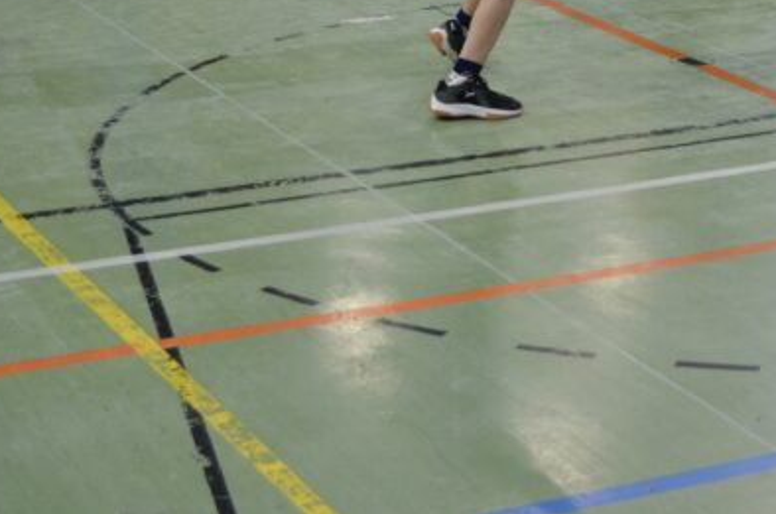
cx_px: 823
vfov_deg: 11.4
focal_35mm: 117
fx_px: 2517
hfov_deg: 17.0
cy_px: -150
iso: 1600
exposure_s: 1/500
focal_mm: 30
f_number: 4.5
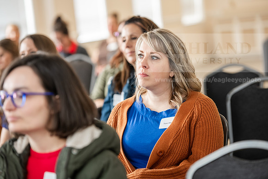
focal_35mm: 130
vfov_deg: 10.6
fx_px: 968
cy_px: 90
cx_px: 134
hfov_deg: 15.8
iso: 1000
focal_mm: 130
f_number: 3.2
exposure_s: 1/160
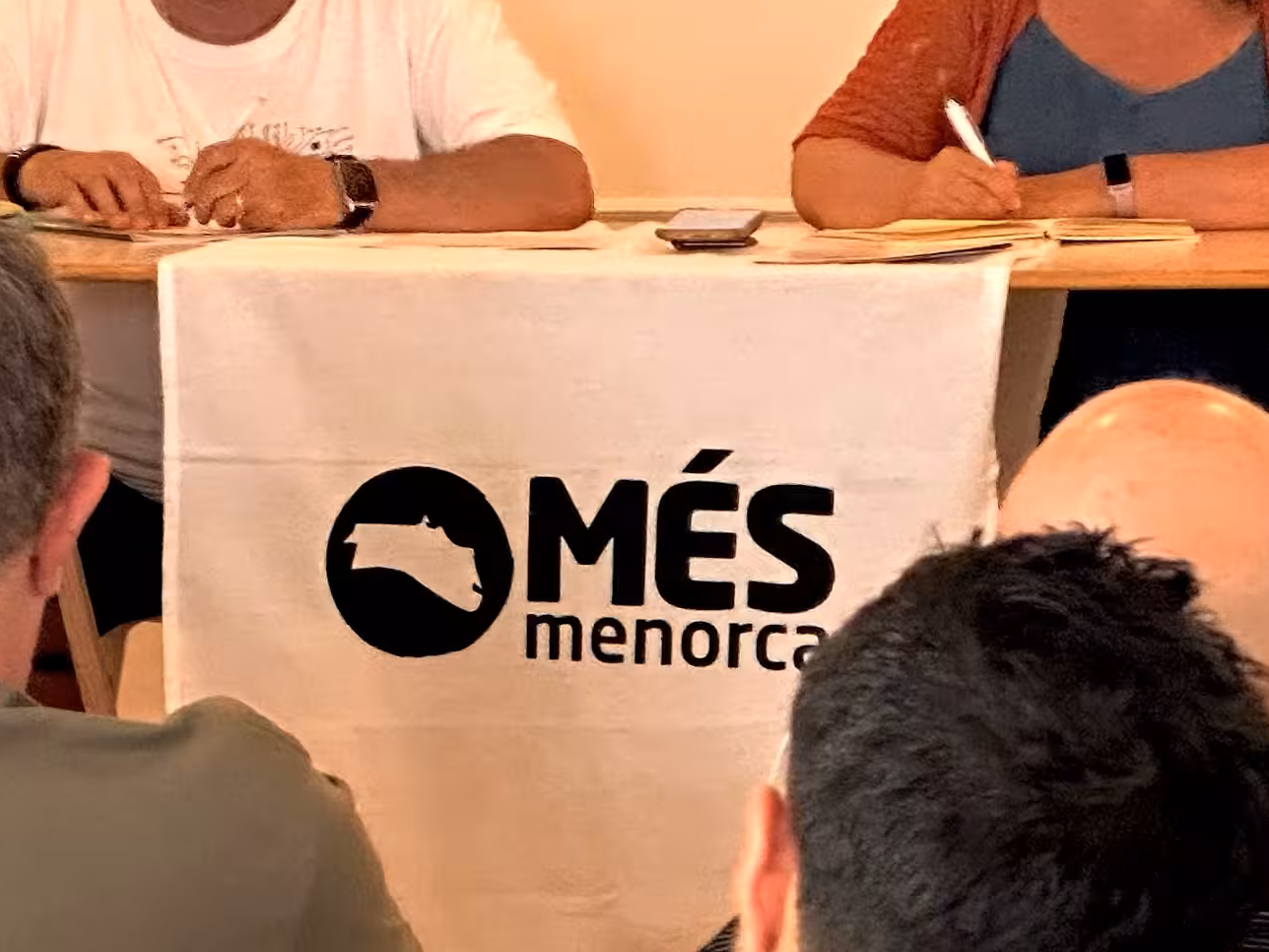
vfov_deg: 6.2
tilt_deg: -5.5
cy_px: 525
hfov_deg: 8.0
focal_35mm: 241
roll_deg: +0.0
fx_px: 8835
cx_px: -659
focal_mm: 9
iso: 250
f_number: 2.8
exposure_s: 1/60
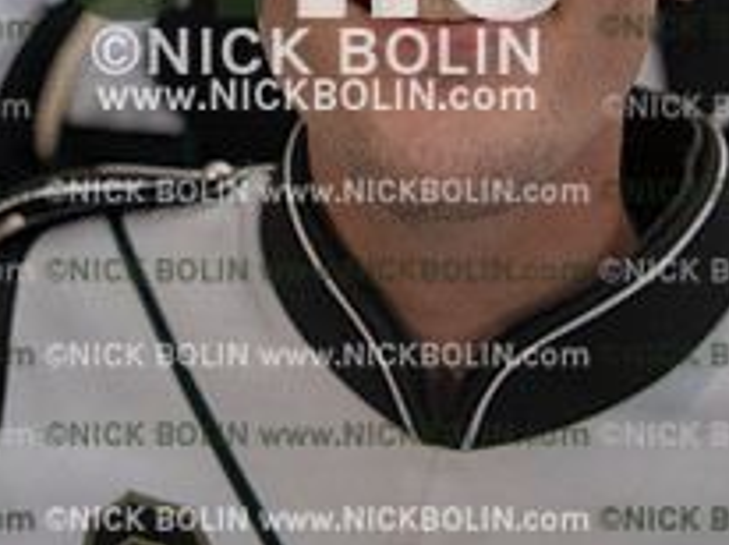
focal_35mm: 65
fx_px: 1367
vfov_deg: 21.4
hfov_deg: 29.8
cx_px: 315
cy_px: -55
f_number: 3.2
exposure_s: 1/125
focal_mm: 24
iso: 800
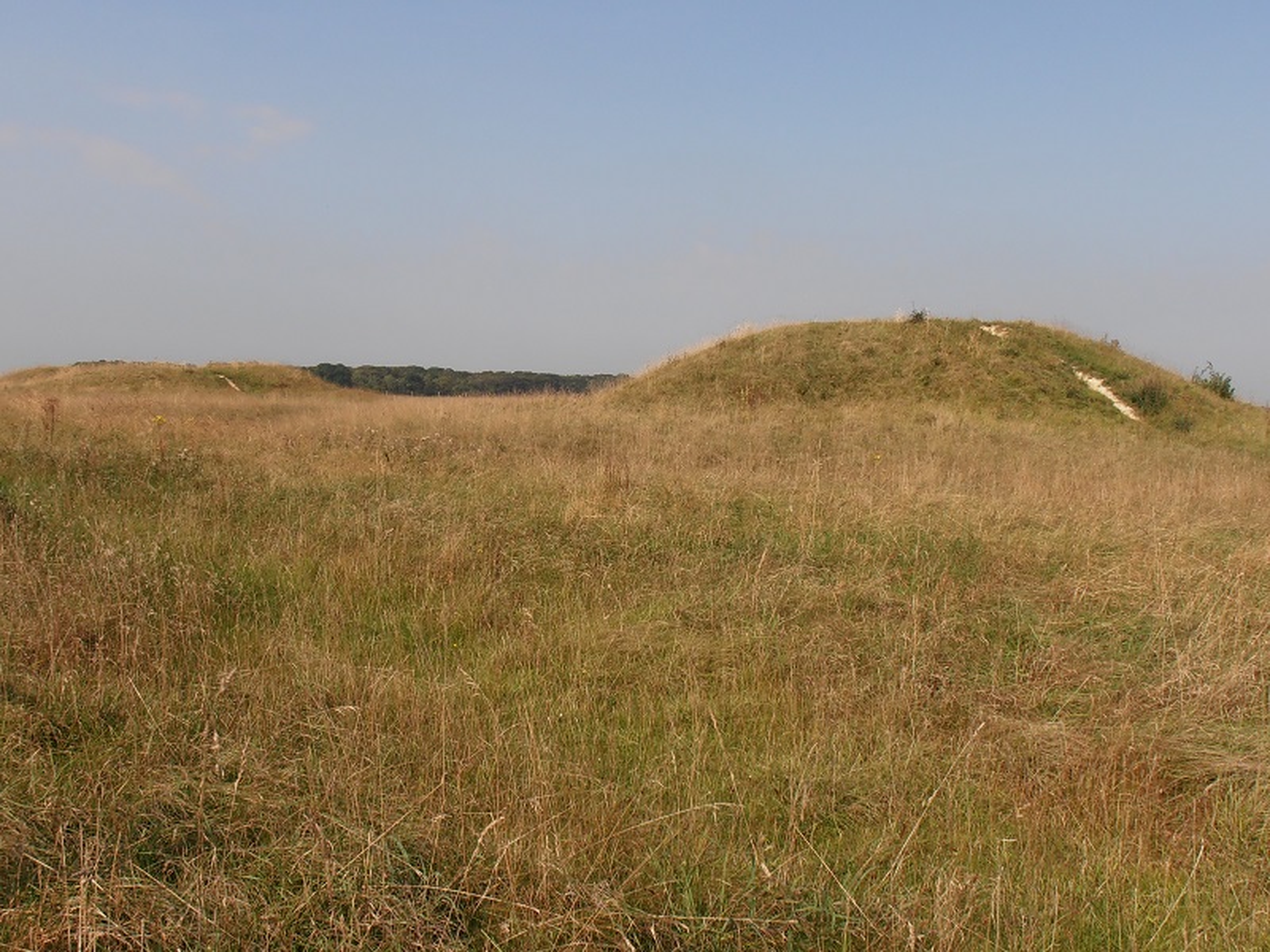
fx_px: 1357
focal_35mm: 37
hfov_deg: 50.1
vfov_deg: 38.7
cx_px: 635
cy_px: 476
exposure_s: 1/200
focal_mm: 6.61
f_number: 9.9
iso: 80
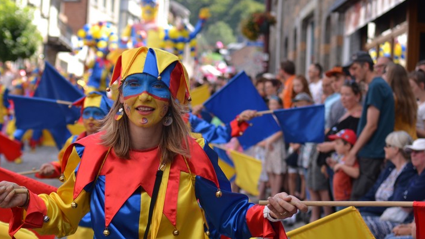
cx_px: 145
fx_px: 1274
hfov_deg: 18.9
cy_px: 112
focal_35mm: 113
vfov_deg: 10.7
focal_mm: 50
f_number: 3.2
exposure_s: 1/400
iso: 100
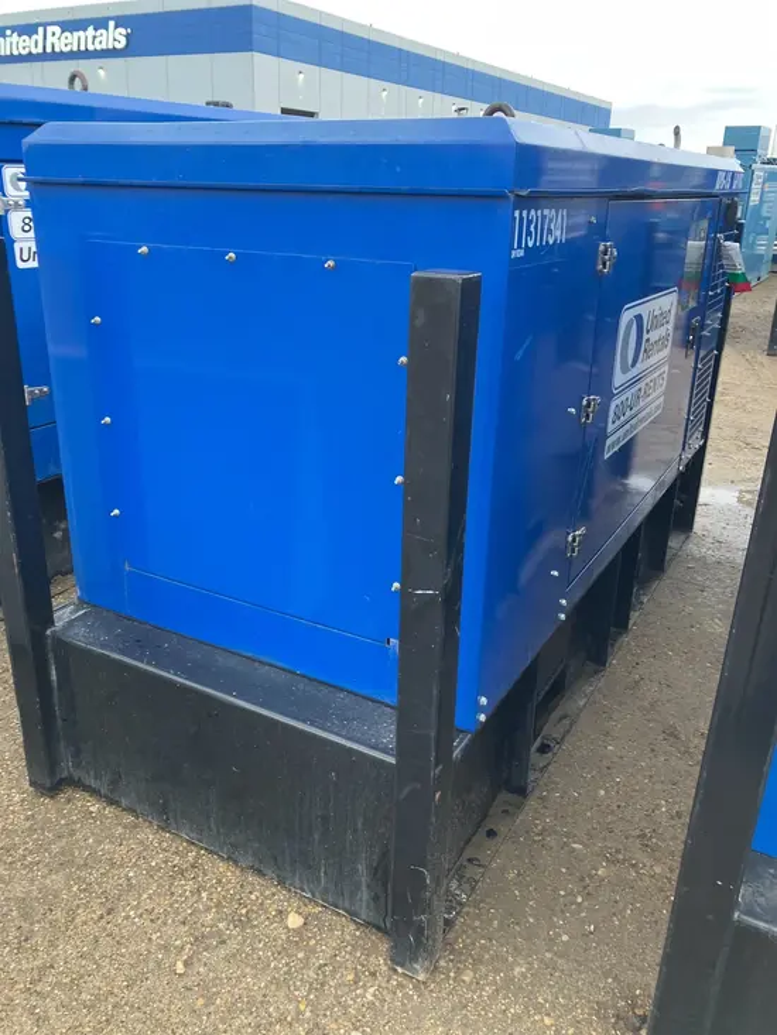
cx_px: 388
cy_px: 518
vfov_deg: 63.4
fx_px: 838
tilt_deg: -20.7
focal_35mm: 28
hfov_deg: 49.8
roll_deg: +1.0
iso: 80
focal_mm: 3.99
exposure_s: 1/100
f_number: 1.8
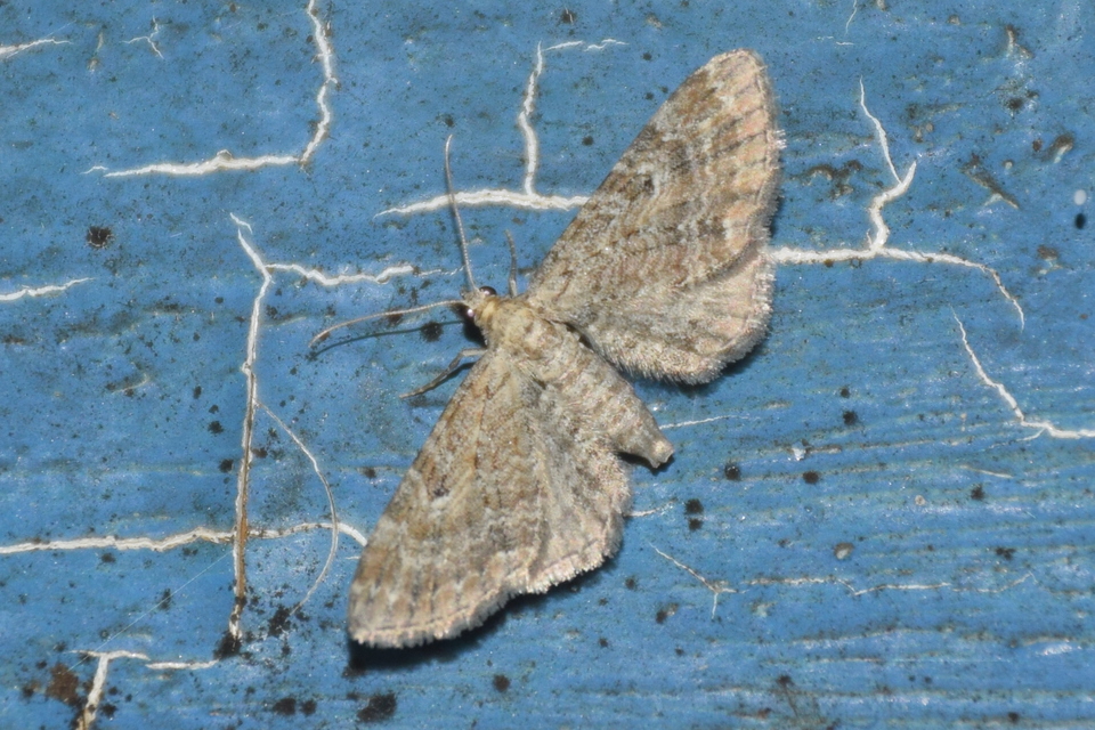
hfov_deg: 9.8
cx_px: 548
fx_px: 6387
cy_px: 365
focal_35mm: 210
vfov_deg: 6.5
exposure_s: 1/60
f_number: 7.1
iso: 320
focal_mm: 140
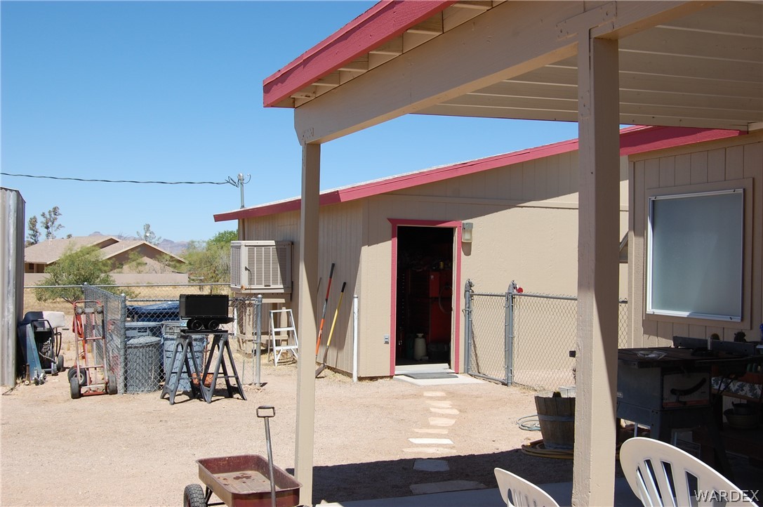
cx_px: 382
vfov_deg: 29.8
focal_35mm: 45
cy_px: 254
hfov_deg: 43.7
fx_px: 953
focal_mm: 30
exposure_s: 1/400
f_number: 10
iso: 200
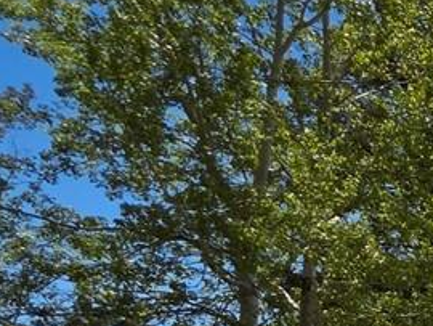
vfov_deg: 17.5
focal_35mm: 77
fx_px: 964
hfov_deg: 13.4
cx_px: 1151
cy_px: 466
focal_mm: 2.2
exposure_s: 1/3001
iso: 40
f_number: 1.9
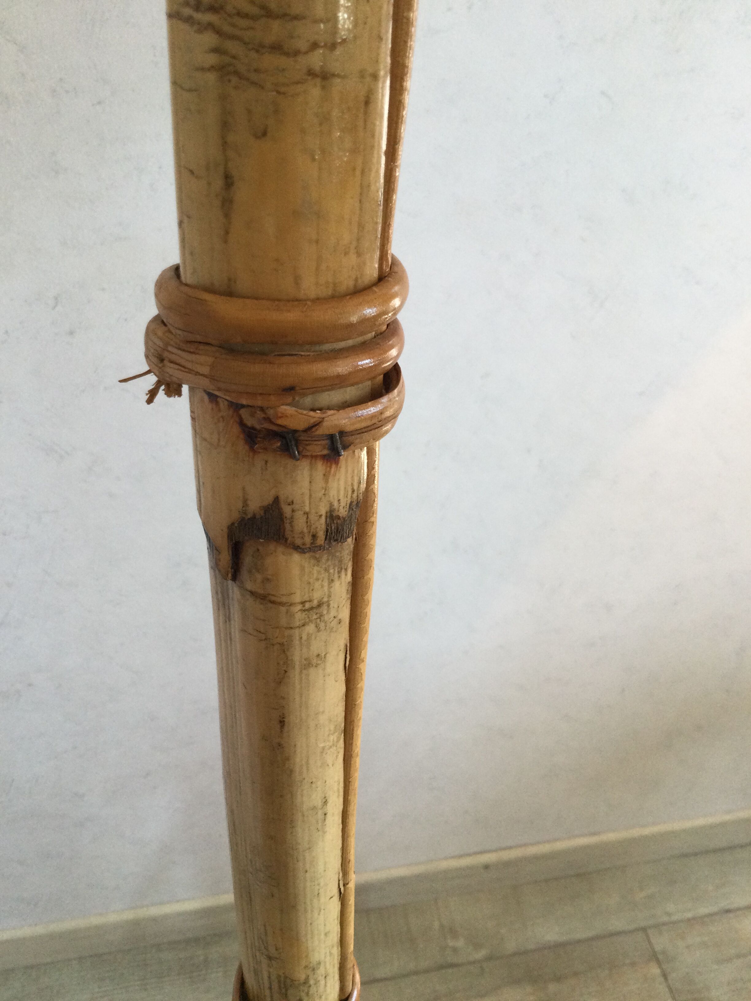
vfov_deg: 58.4
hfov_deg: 45.4
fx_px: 897
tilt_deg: -39.7
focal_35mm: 31
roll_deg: -0.8
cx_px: 376
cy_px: 500
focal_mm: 3.3
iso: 32
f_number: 2.4
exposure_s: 1/33
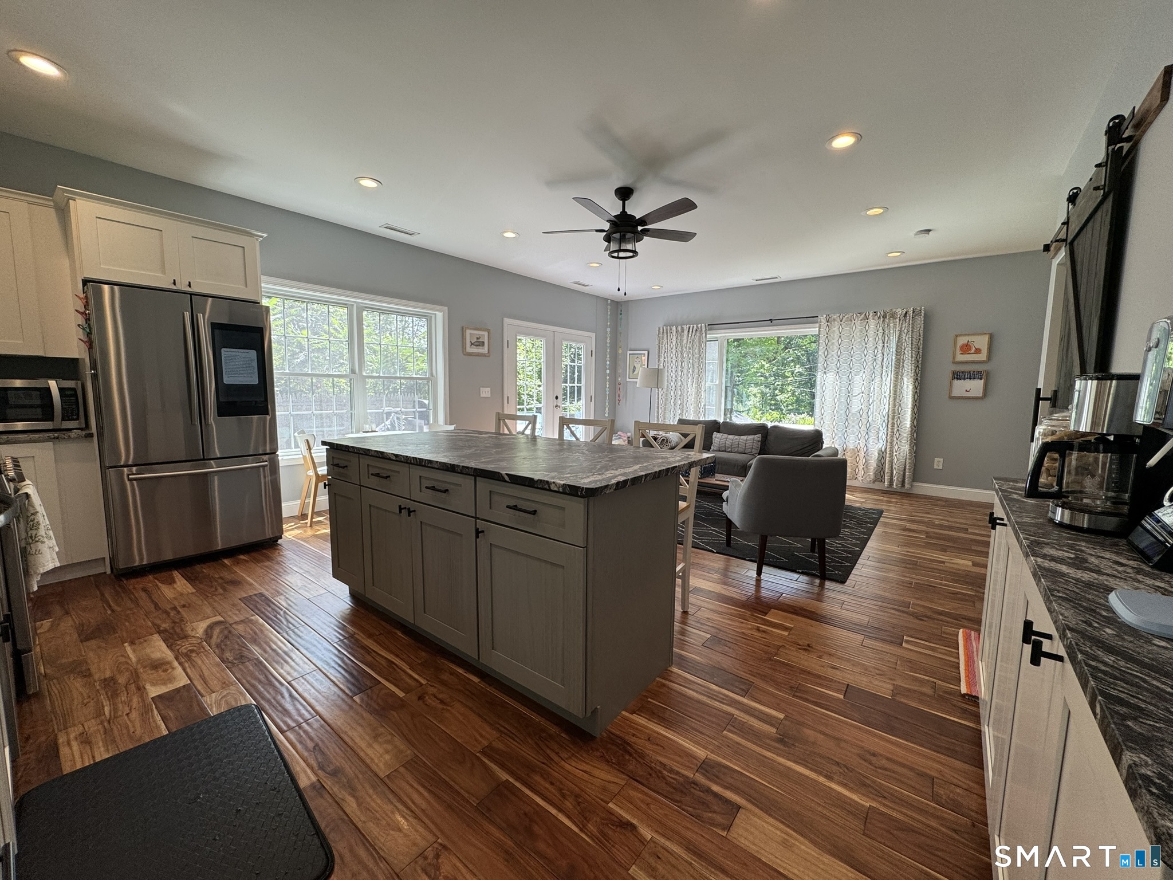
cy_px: 440
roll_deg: -1.2
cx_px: 586
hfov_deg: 102.1
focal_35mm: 14
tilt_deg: -7.1
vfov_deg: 85.7
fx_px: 474
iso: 64
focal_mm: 2.22
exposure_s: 1/120
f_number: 2.2
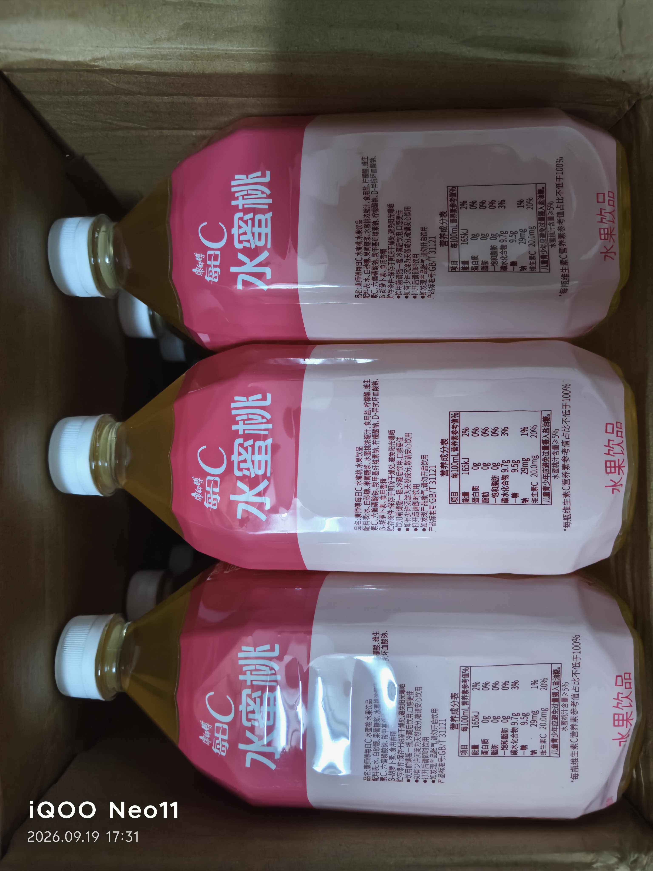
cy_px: 436
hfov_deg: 58.9
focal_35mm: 23
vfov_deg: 73.9
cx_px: 326
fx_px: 578
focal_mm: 5.56
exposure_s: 1/33.3
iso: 654
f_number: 1.88
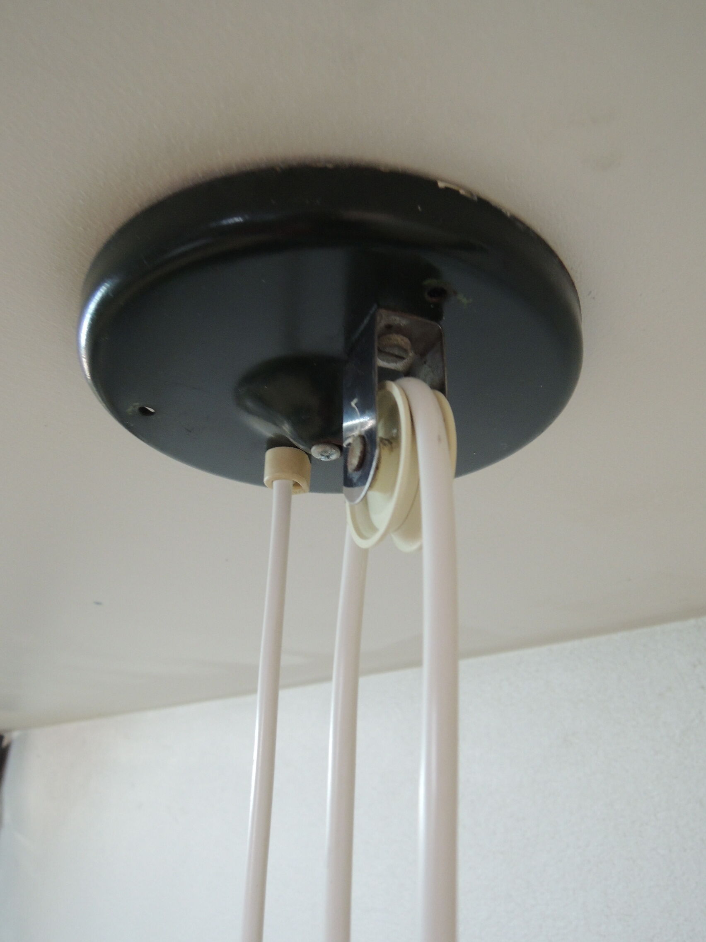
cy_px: 471
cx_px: 353
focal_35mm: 24
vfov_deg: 71.6
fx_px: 653
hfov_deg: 56.8
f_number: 2.8
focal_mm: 4.3
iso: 400
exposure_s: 1/30
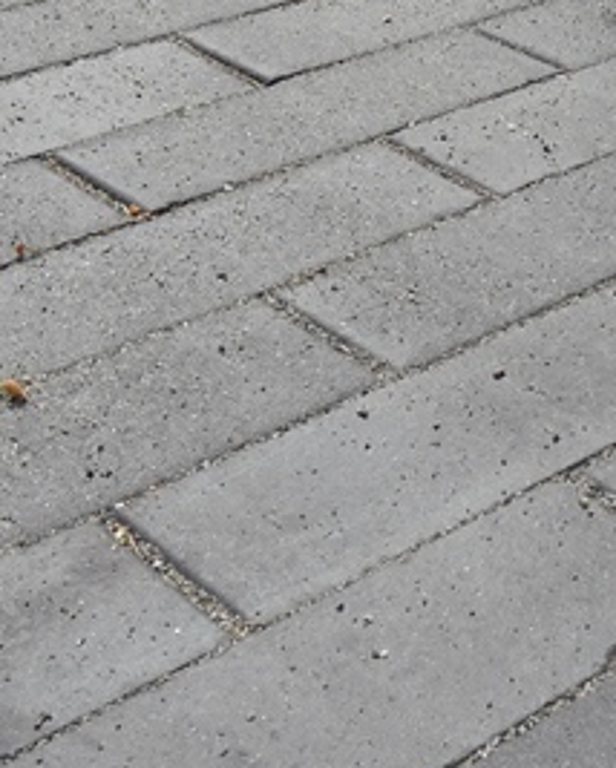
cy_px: 443
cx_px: 564
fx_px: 1662
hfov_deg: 20.5
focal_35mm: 73
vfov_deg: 26.0
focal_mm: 3.6
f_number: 2.8
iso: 80
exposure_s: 1/1000
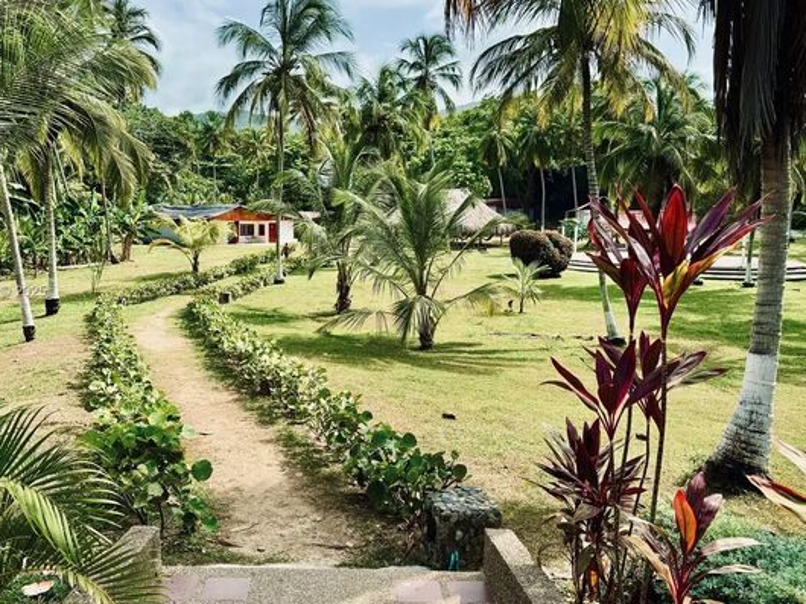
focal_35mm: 29
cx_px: 344
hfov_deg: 61.4
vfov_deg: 48.2
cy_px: 292
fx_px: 675
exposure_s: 1/2710
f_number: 1.78
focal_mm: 6.76
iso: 80
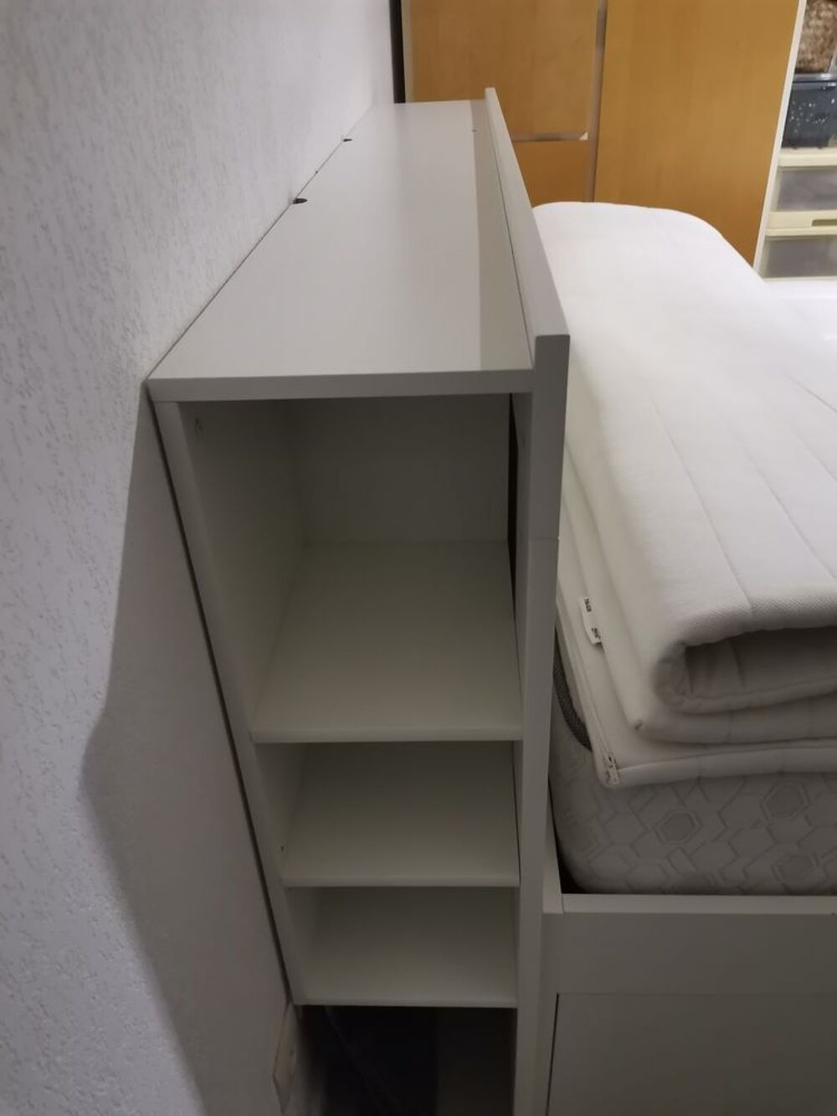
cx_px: 418
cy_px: 558
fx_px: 838
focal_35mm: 26
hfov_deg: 53.1
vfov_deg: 67.3
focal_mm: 4.75
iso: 1000
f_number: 1.8
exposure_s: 1/25
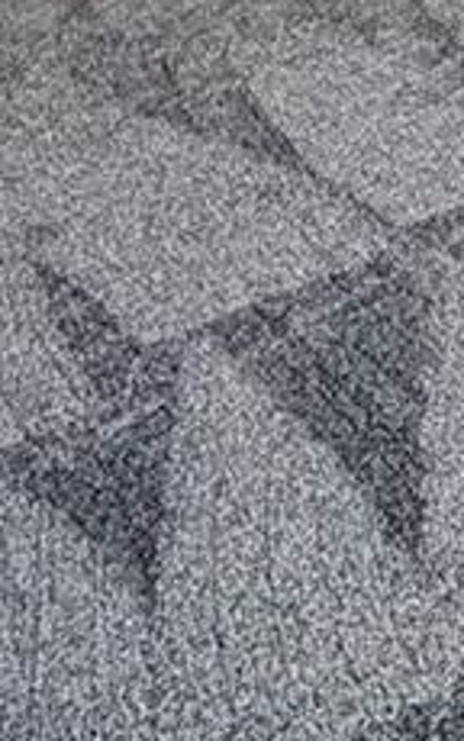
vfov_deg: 18.3
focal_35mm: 93
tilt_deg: -7.1
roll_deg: -0.8
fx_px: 1879
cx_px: 1392
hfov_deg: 10.2
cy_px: -538
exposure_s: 1/120
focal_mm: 2.22
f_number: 2.2
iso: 160
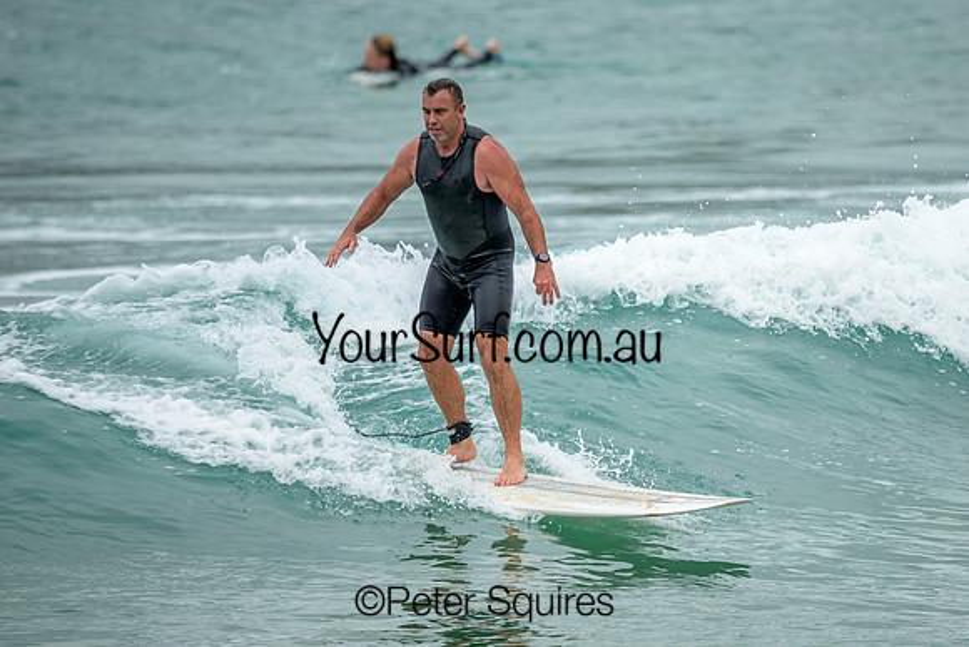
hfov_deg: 2.1
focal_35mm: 975
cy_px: 323
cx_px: 590
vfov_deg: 1.4
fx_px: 26248
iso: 220
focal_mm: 800
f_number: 6.3
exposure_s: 1/2000
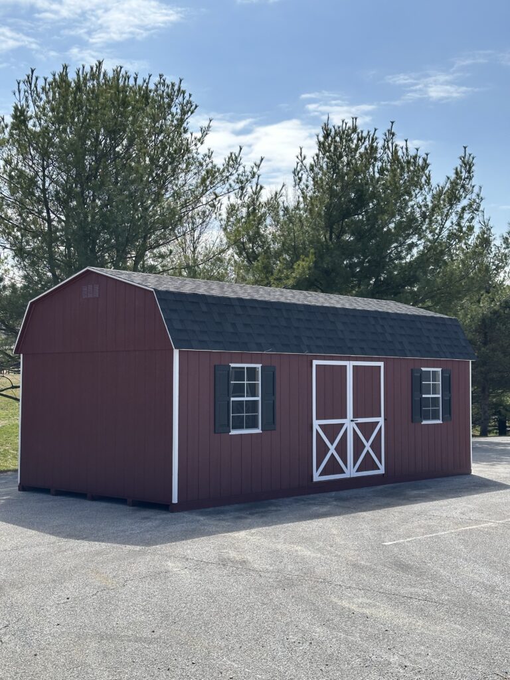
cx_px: 255
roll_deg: +1.0
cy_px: 340
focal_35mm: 48
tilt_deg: +0.8
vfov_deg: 39.7
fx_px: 943
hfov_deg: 30.3
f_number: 1.78
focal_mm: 6.86
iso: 64
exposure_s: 1/4566
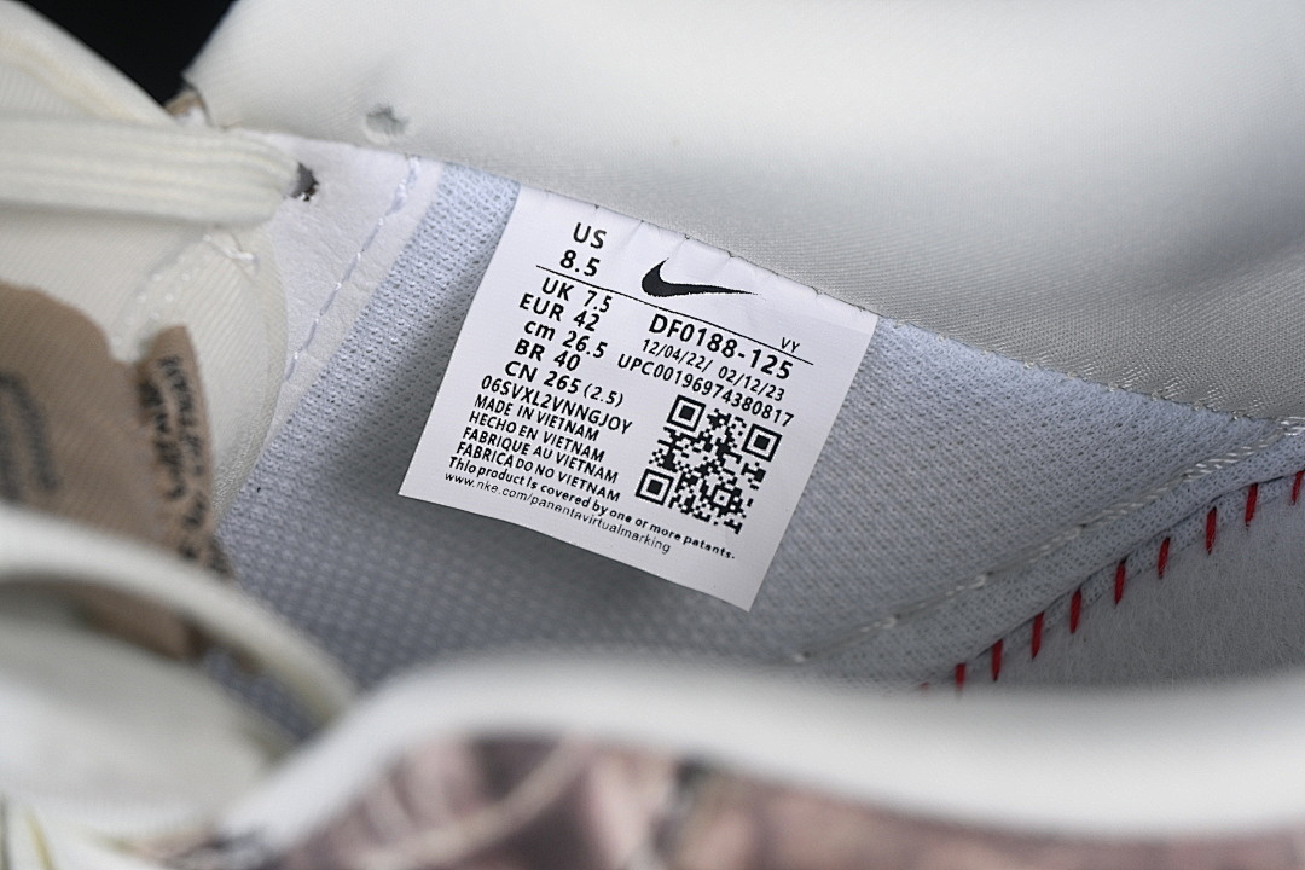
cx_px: 652
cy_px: 435
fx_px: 2719
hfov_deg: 27.0
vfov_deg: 18.2
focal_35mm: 75
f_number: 7.1
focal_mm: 50
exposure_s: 1/80
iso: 160
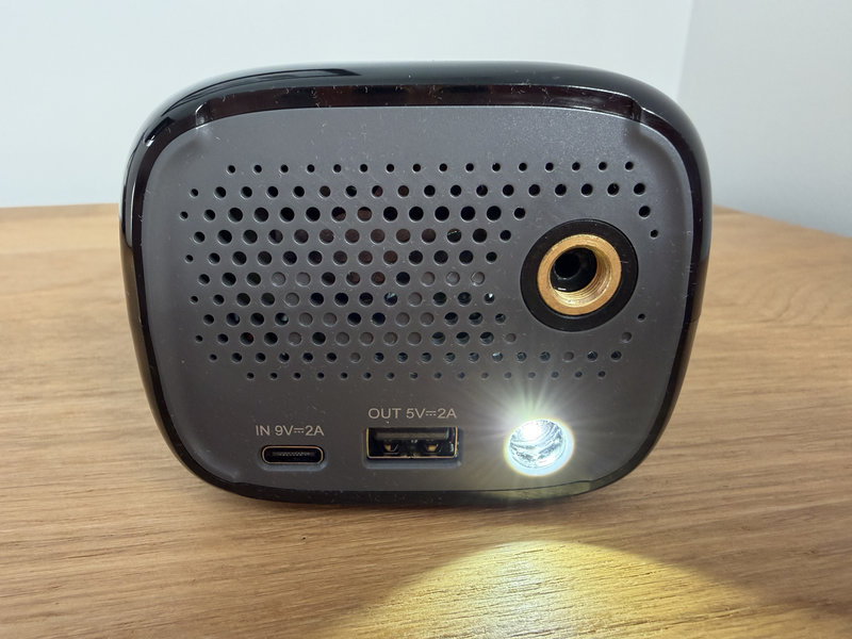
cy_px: 320
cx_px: 426
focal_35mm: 24
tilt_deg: -20.7
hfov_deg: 71.6
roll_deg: +0.3
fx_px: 591
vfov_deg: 56.8
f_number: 2.2
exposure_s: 1/121
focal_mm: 2.22
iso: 320
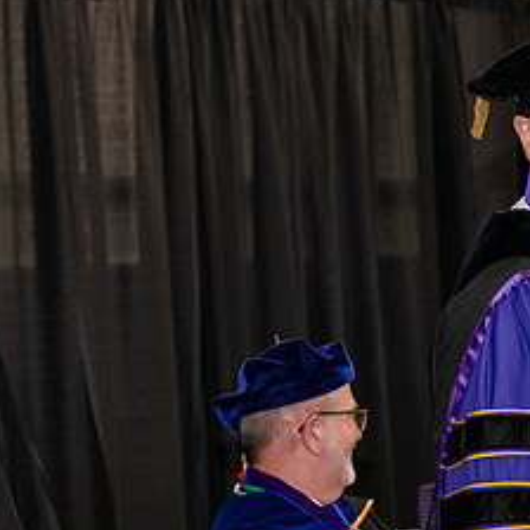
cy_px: 368
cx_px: 554
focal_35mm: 154
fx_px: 2668
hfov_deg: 11.2
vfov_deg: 11.3
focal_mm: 70
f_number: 5
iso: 2500
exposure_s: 1/200
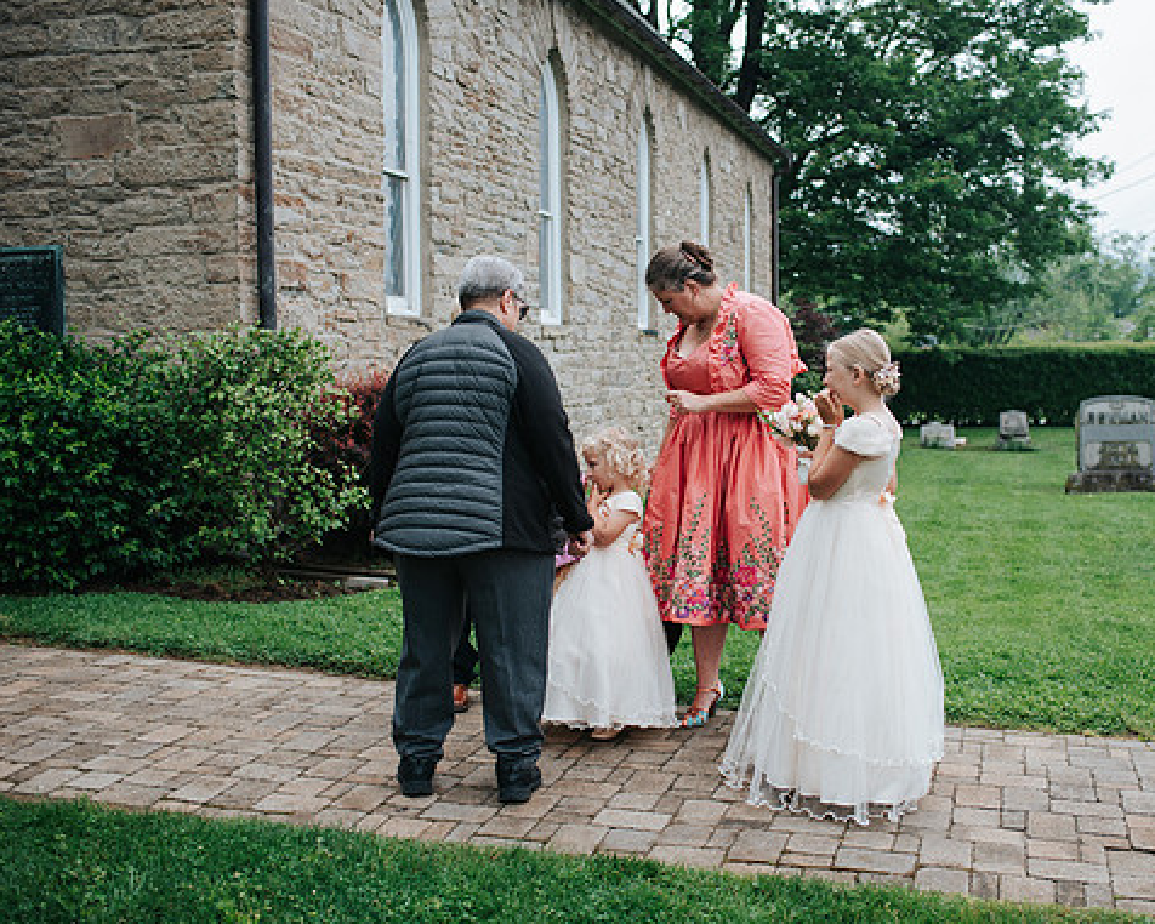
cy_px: 467
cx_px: 696
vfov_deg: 37.3
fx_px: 1368
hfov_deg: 45.5
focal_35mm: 40
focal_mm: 35
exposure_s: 1/640
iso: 100
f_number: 2.8
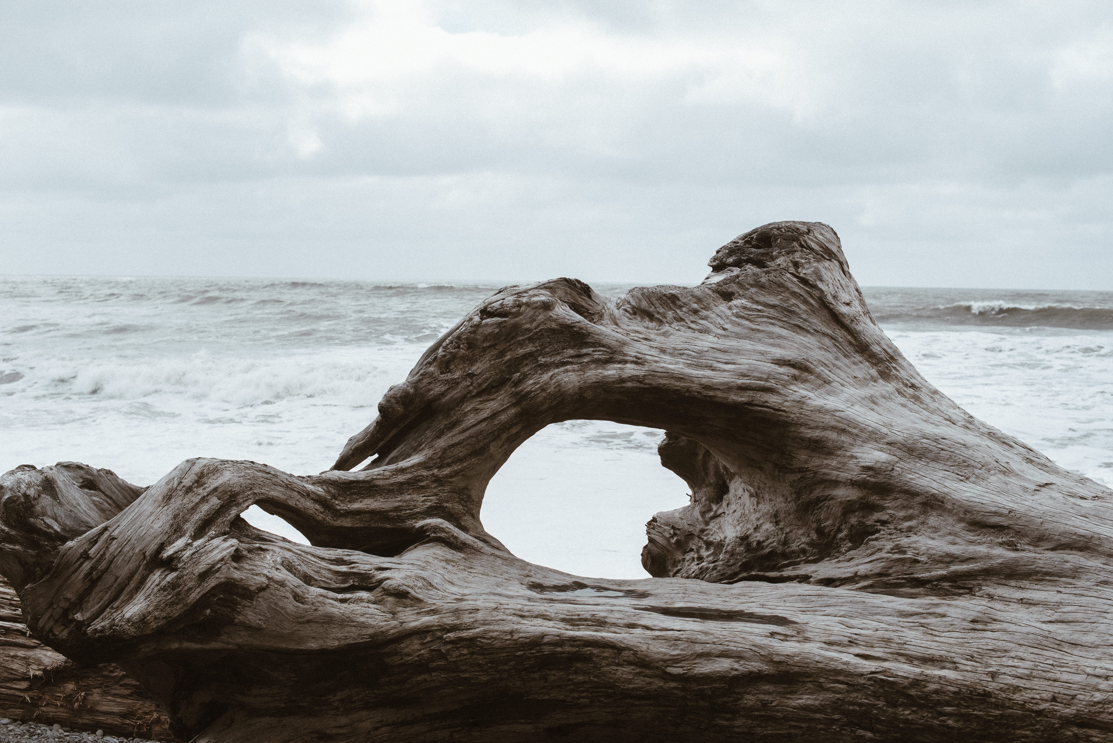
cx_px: 556
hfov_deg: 39.6
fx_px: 1546
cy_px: 372
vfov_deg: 27.0
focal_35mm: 50
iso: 400
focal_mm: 50
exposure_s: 1/2500
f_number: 5.6
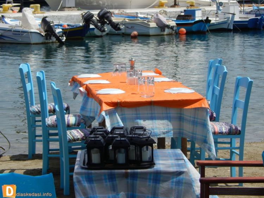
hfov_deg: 13.9
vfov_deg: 10.5
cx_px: 132
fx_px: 1083
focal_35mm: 142
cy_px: 99
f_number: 4.9
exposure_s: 1/1500
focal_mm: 25.3
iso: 125
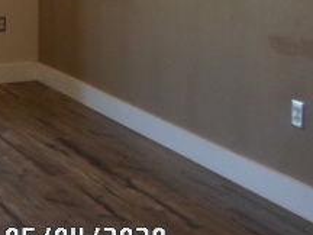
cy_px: -35
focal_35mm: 74
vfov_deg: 19.0
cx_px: -126
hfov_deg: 22.6
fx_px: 669
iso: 160
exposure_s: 1/125
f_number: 2.5
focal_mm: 4.5
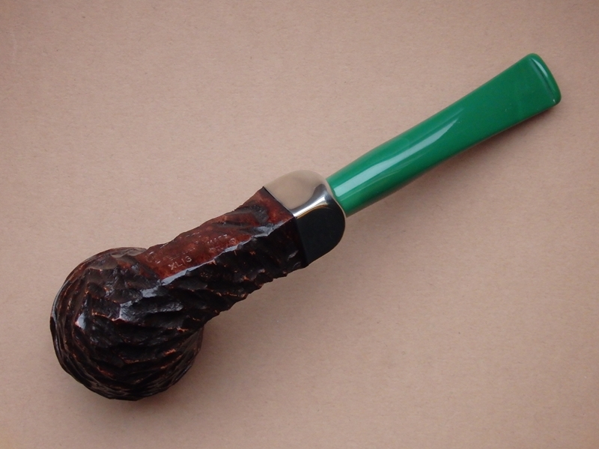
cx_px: 300
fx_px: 934
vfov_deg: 27.0
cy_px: 224
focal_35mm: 54
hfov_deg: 35.5
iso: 1000
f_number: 4.1
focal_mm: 9.8
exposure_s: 1/50
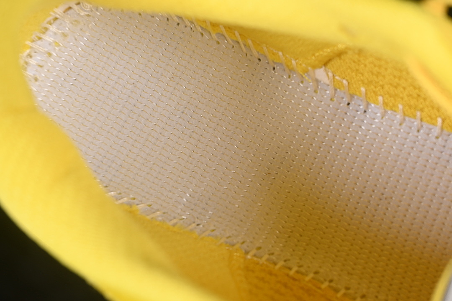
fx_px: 942
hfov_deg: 27.0
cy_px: 150
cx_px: 226
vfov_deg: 18.2
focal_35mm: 75
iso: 160
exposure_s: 1/80
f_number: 7.1
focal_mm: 50
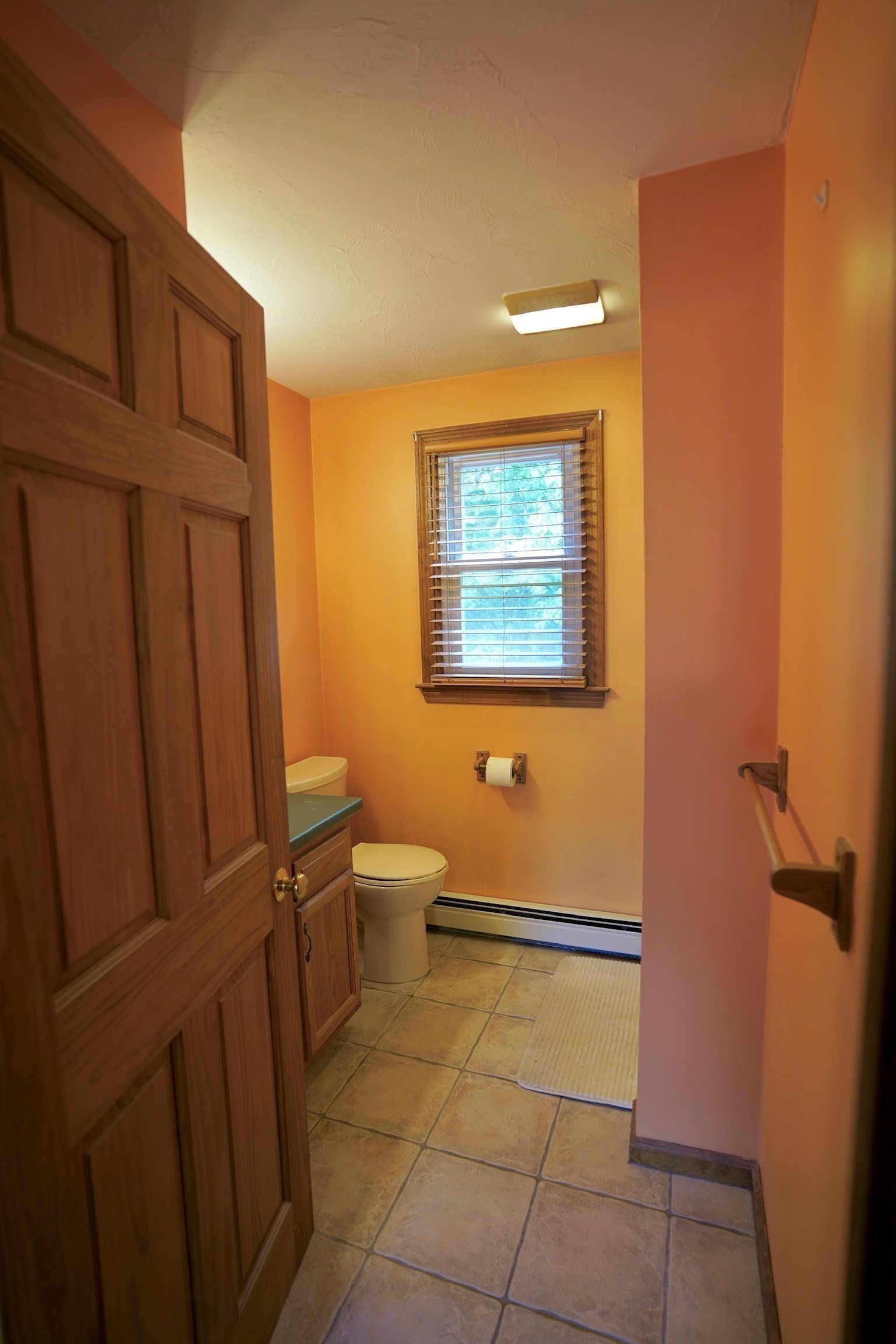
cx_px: 448
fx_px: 672
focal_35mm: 18
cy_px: 672
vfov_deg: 90.0
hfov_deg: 67.4
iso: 200
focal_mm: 18
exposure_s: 1/30
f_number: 2.8
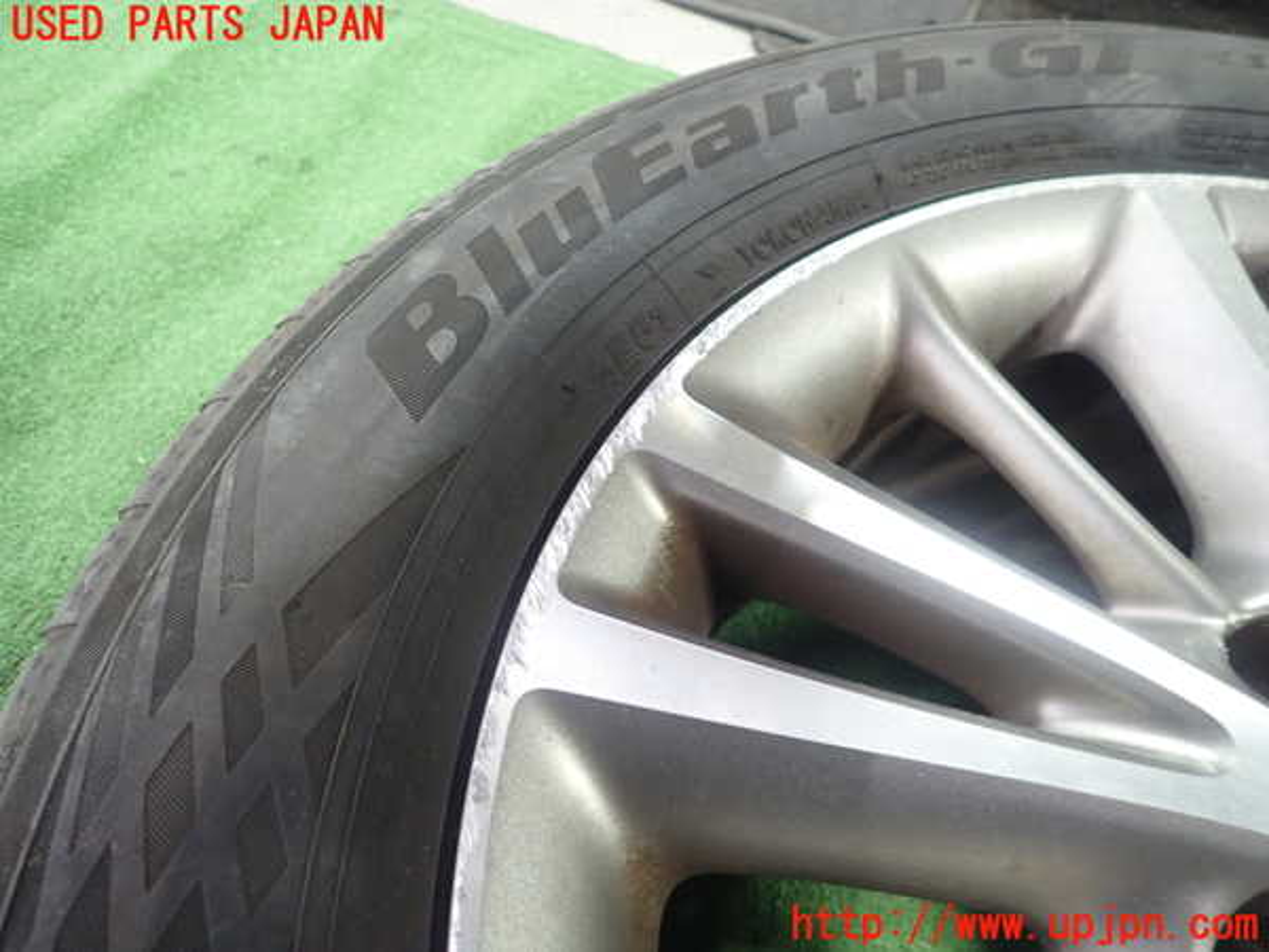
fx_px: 916
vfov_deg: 54.9
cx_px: 634
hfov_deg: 69.4
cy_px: 476
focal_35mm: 25
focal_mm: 4.5
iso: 200
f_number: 2
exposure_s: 1/30
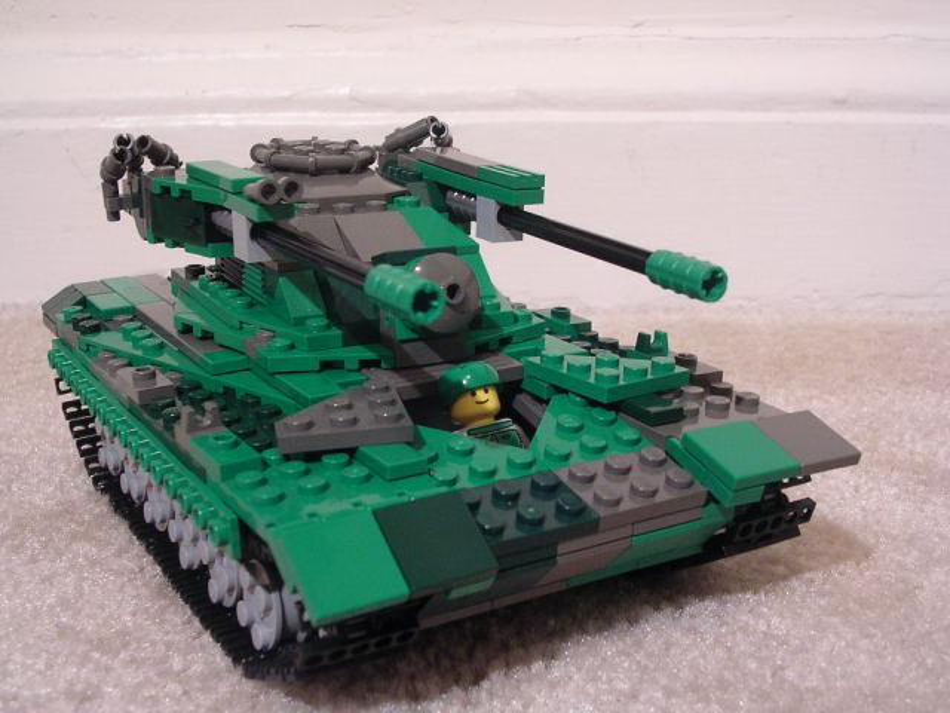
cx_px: 475
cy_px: 356
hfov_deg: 41.2
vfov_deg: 31.5
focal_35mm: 46
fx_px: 1262
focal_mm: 7.1
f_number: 3
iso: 265
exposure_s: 1/3.5
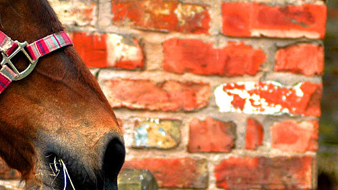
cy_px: 176
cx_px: 234
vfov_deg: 2.5
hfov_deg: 4.4
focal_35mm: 491
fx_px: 4403
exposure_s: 1/320
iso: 200
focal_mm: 98
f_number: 4.5
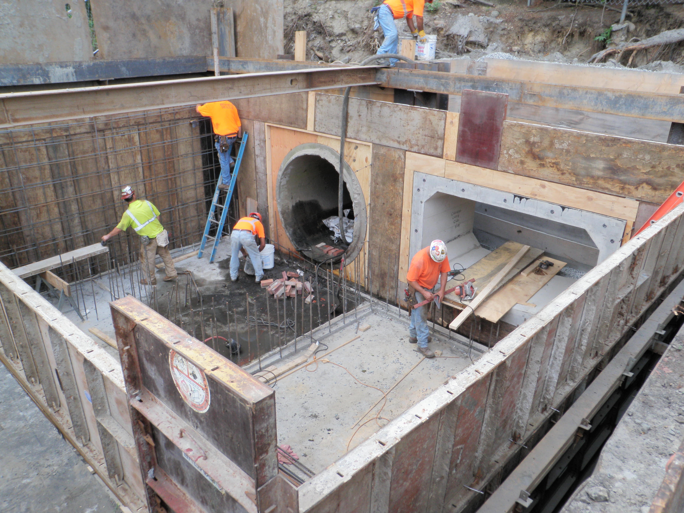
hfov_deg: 63.4
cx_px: 342
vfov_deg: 49.7
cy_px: 256
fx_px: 553
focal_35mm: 28
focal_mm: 5
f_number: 3.5
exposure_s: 1/80
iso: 50
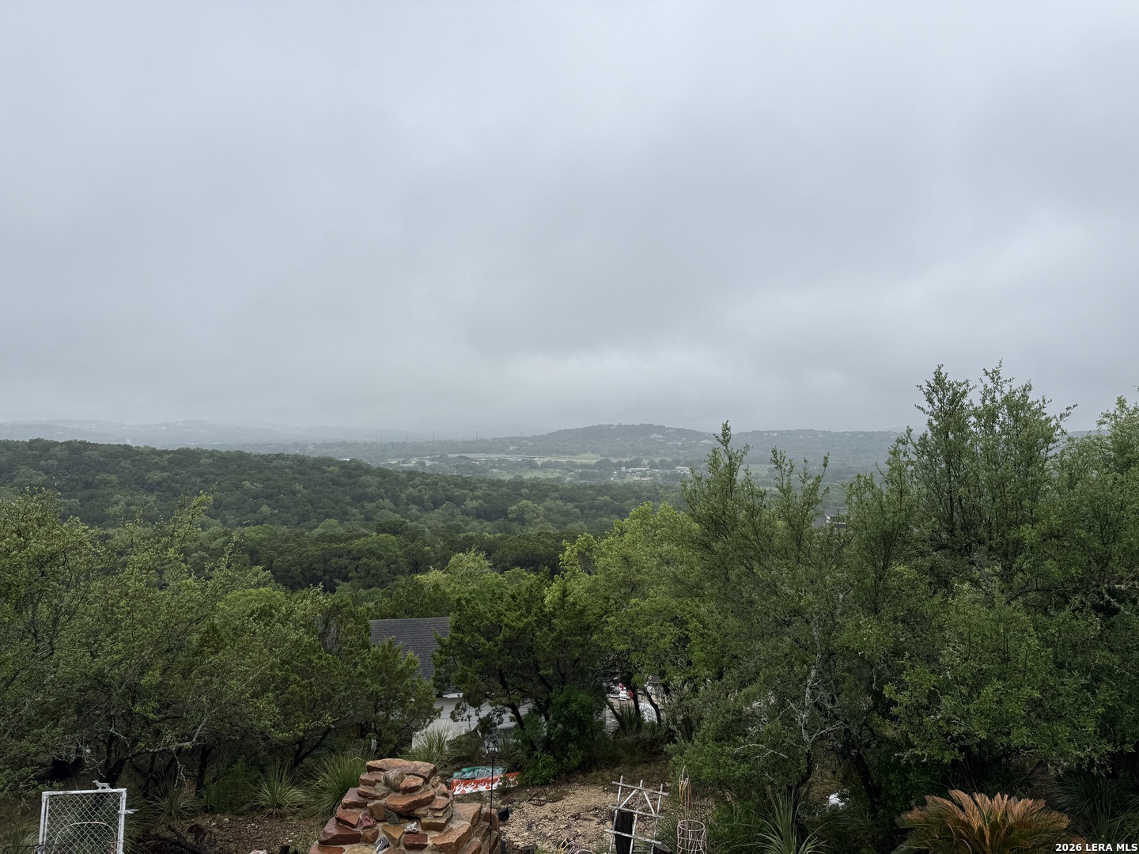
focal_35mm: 24
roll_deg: -1.0
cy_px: 427
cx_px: 570
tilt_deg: +0.1
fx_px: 790
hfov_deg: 71.6
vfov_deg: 56.8
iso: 80
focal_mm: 6.76
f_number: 1.78
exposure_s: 1/2445
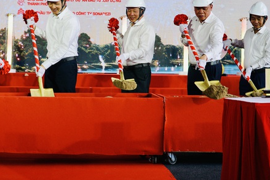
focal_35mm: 55
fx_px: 411
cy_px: 51
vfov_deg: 24.6
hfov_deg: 35.9
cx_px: 84
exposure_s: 1/160
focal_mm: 25
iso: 200
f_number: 4
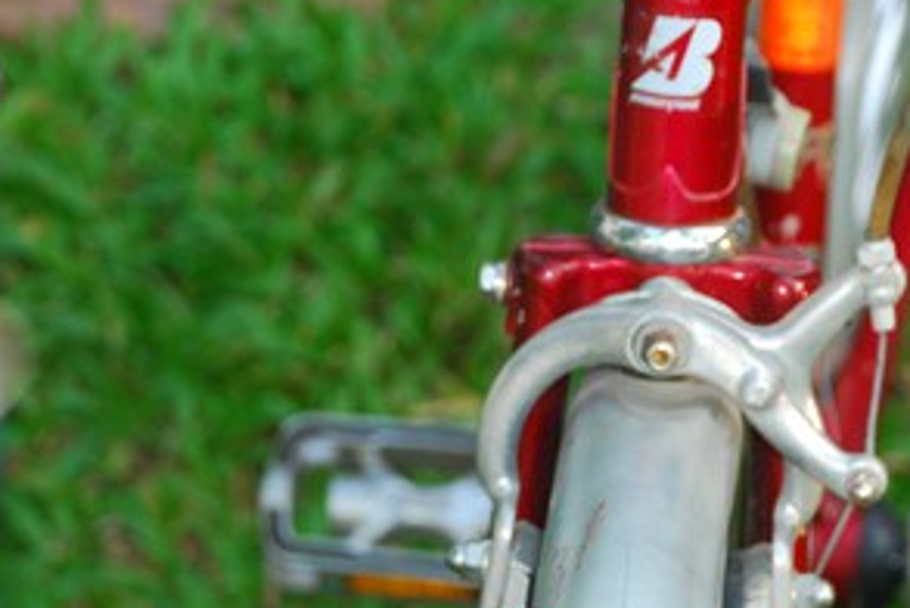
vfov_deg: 5.7
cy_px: 105
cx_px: 615
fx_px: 6098
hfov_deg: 8.5
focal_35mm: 241
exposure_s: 1/60
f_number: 7.1
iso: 400
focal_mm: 70
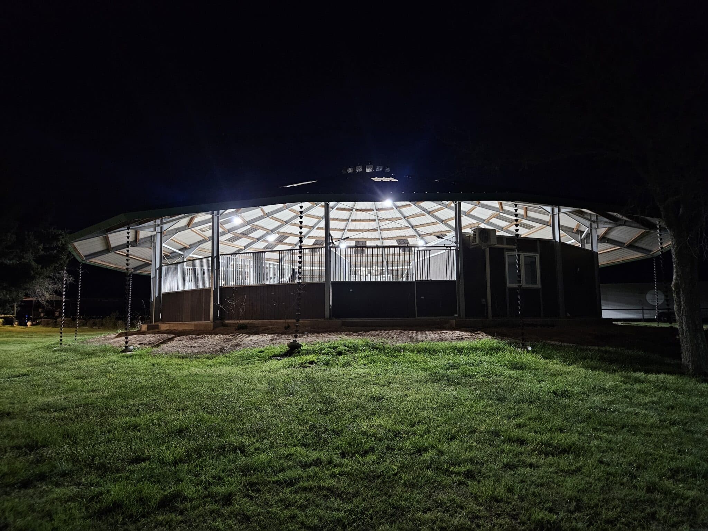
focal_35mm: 23
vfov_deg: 58.9
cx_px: 354
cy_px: 266
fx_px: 470
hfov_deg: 73.9
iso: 500
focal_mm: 5.4
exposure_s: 1/24
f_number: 1.8
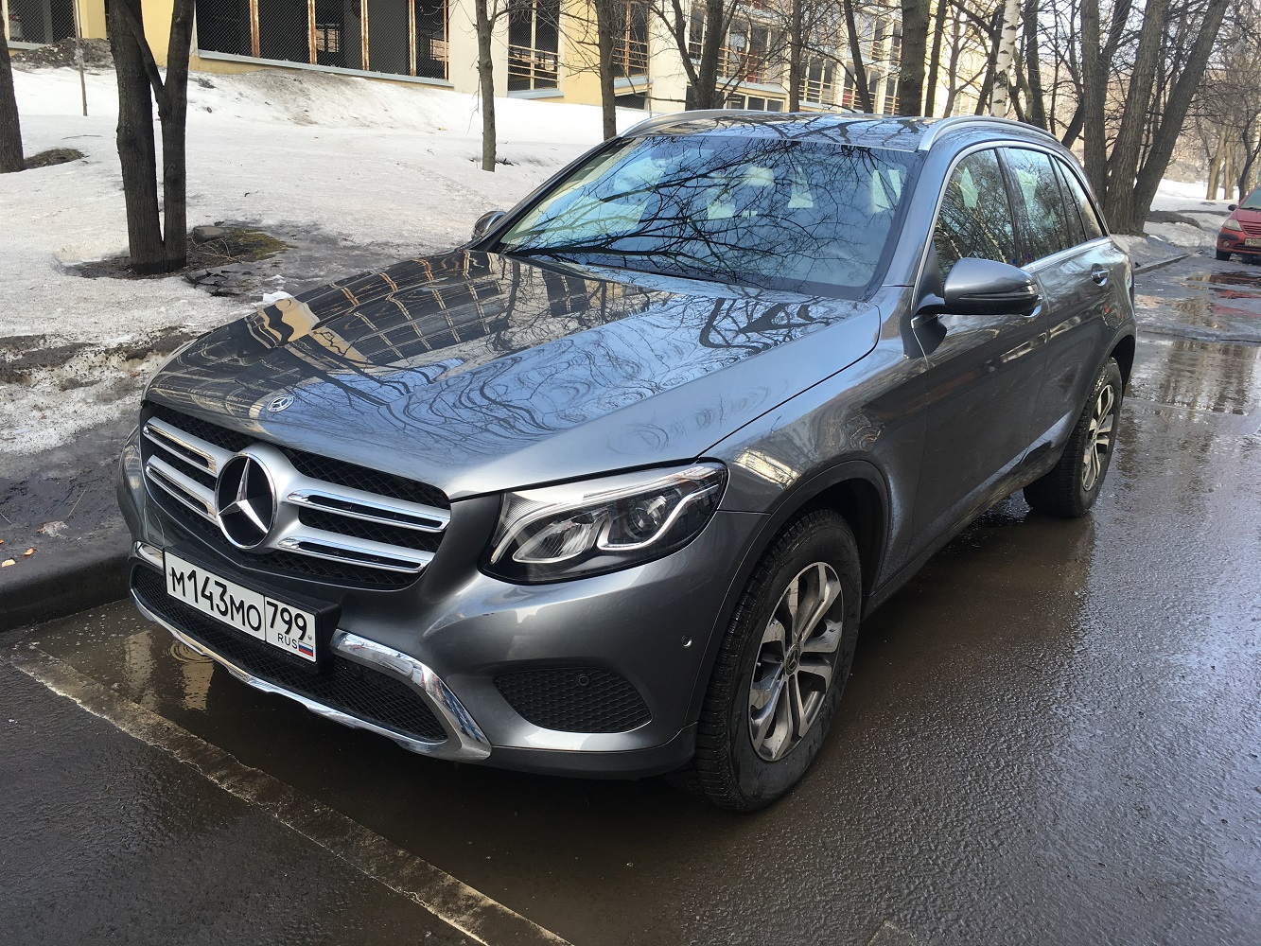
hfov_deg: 61.7
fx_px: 1057
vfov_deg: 48.2
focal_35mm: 29
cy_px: 473
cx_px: 630
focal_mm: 4.15
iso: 25
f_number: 2.2
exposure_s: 1/188
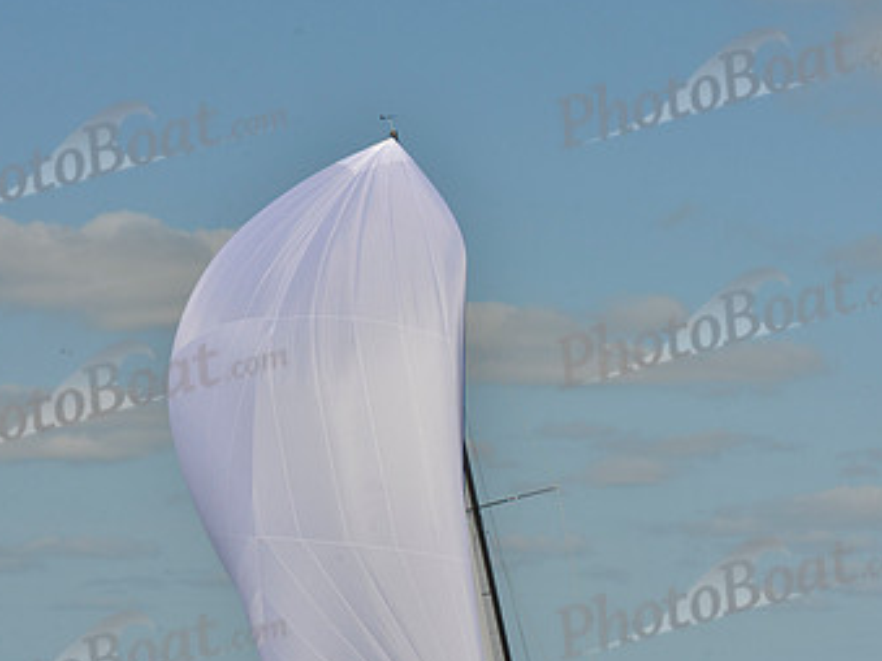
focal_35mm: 140
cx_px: 423
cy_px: 494
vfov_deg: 10.6
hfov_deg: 14.1
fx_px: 3566
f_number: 16
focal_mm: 85
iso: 400
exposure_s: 1/1000
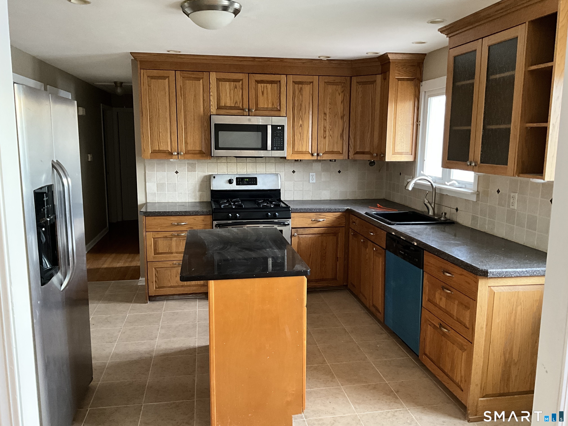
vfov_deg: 48.2
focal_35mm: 29
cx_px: 284
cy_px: 213
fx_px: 476
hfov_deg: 61.7
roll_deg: -0.5
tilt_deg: -8.0
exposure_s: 1/51
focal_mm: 3
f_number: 1.8
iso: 320
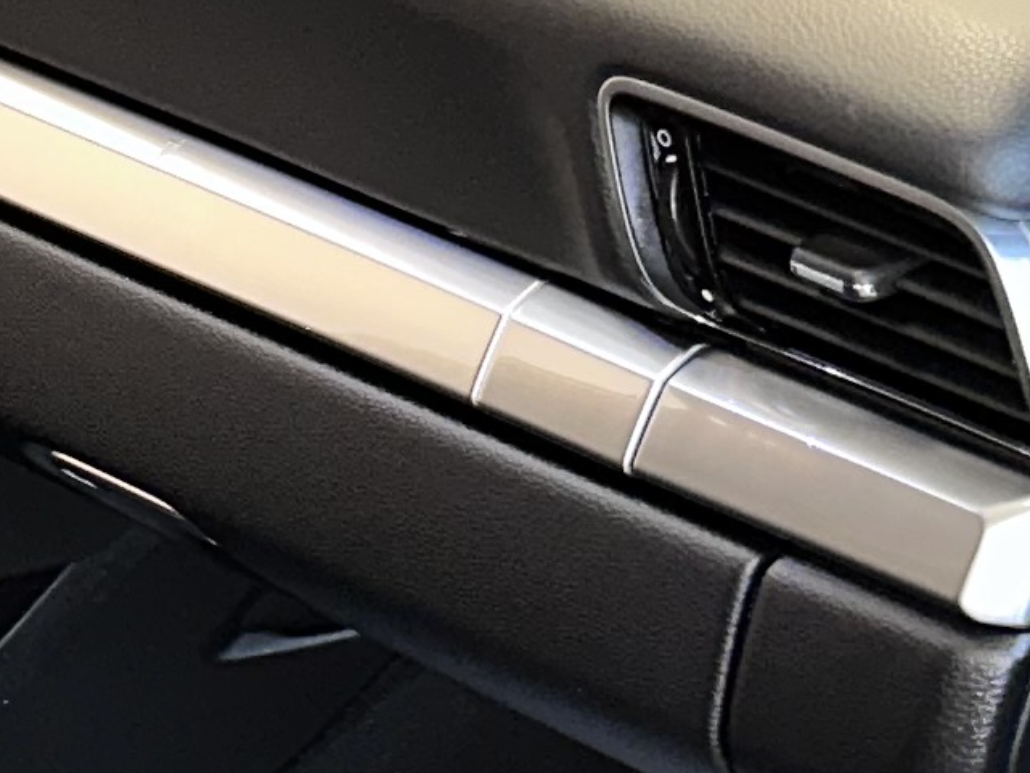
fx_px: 4494
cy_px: 617
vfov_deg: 9.8
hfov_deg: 11.7
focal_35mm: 151
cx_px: -1048
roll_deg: +4.3
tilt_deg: -20.3
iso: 100
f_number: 1.78
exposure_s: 1/9
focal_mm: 6.86
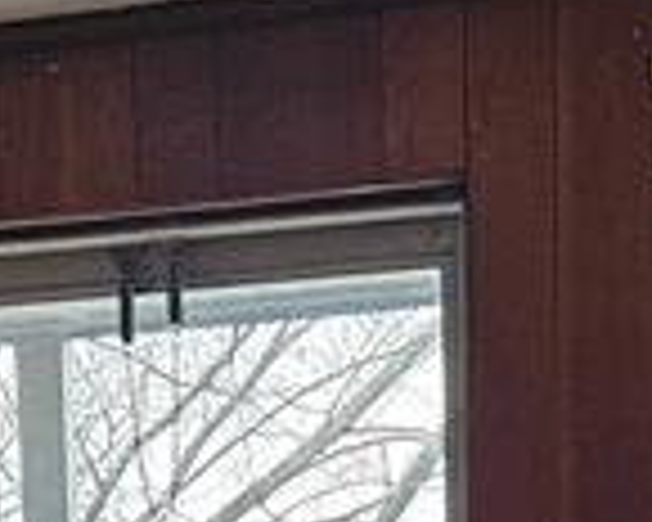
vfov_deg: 8.6
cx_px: 346
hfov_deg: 12.2
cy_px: 1382
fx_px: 3049
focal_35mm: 158
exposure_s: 1/120
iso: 100
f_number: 1.8
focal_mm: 5.4
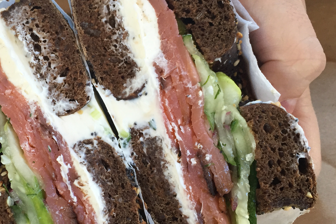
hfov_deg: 39.1
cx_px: 110
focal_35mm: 50
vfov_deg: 27.0
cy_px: 125
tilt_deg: -53.5
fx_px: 467
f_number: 2.2
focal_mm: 4.15
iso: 40
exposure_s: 1/30
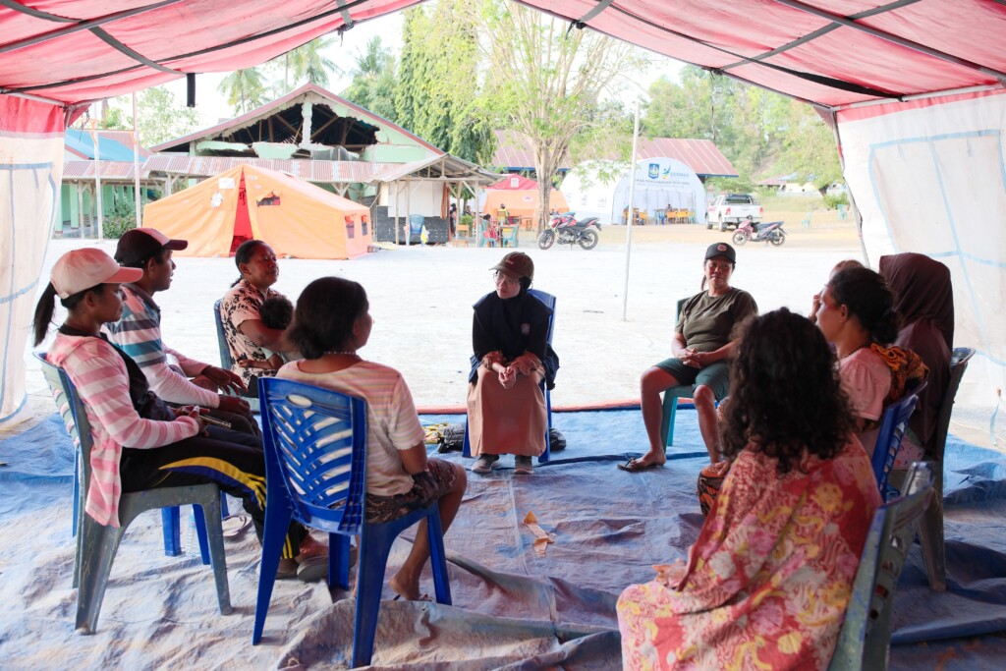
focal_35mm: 33
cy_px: 336
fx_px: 922
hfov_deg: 57.2
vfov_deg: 40.0
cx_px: 503
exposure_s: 1/320
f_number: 2.8
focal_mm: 22.3
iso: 640
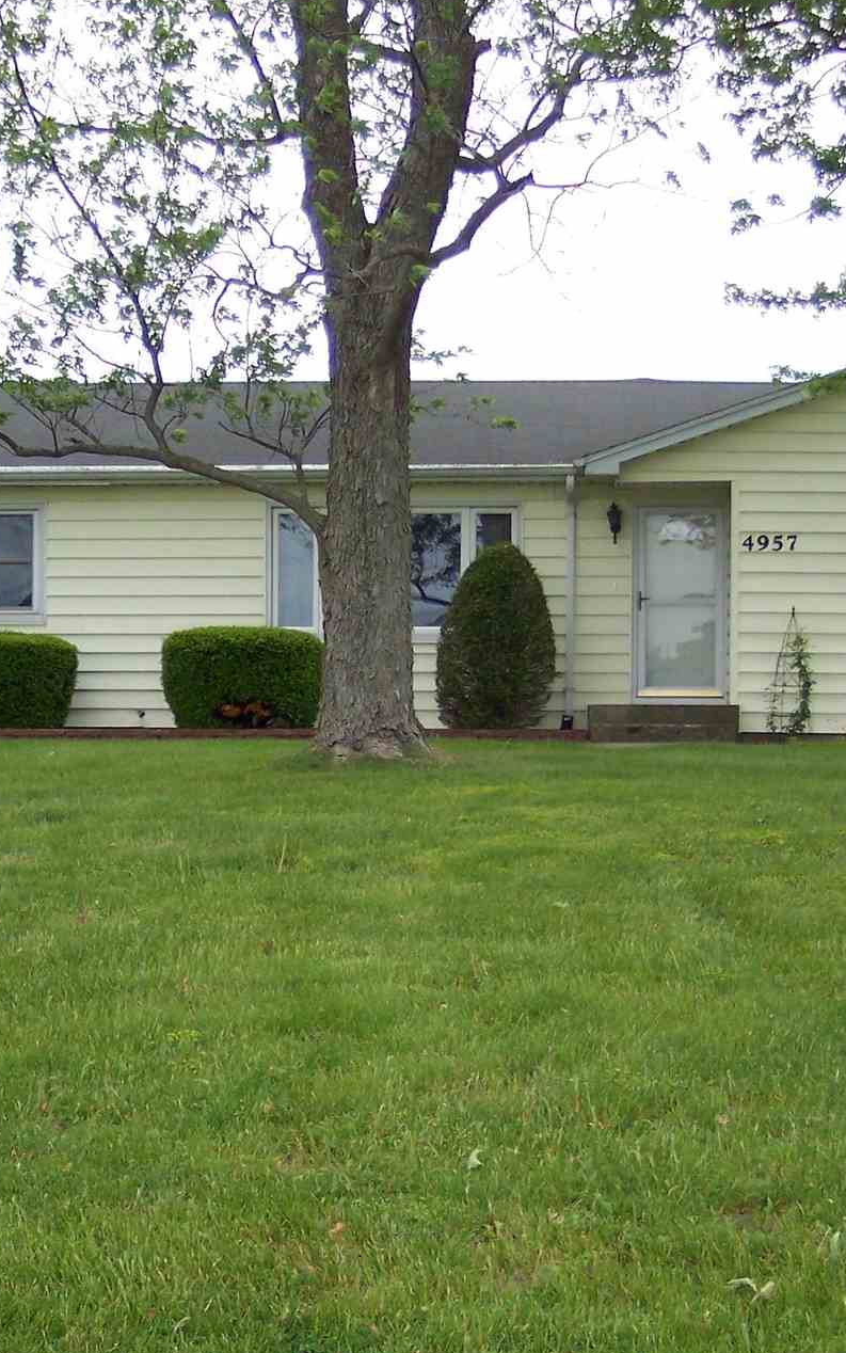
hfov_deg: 20.0
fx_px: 2397
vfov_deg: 31.4
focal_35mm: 65
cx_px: 394
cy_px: 803
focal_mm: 8
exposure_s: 1/1000
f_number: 2.8
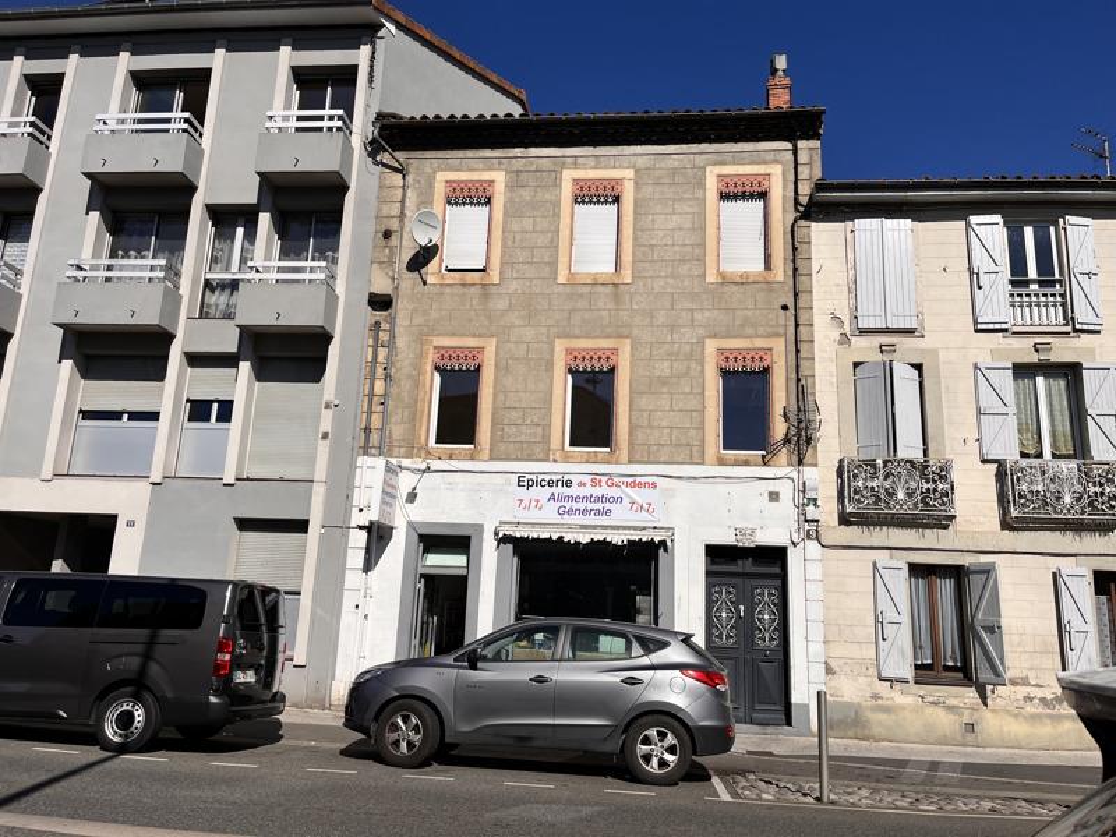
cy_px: 418
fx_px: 838
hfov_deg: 67.3
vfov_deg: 53.1
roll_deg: -2.5
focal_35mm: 26
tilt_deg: +12.1
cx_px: 558
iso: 50
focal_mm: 5.1
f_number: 1.6
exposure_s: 1/9091
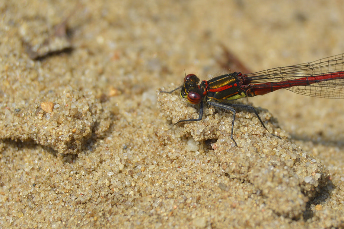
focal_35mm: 143
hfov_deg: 14.4
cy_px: 92
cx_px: 231
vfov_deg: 9.6
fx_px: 1364
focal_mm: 55
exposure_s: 1/250
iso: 100
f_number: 8
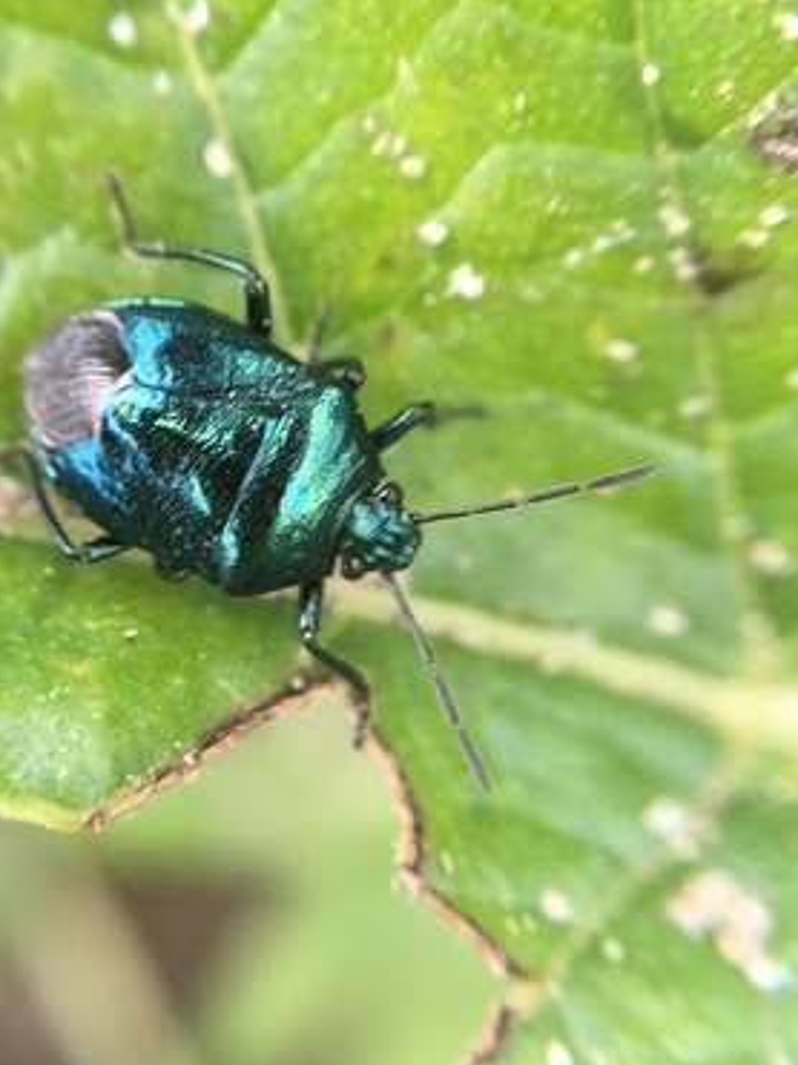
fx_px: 1538
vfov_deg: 38.2
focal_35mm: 50
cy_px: 591
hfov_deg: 28.9
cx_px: 276
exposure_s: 1/50
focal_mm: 4.15
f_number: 2.2
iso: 25
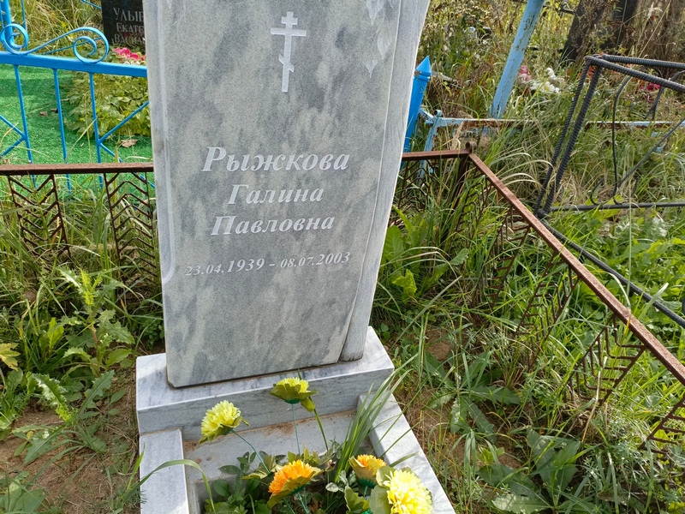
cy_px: 257
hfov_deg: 69.4
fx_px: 495
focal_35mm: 25
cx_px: 342
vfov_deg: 54.9
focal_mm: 4.76
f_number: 1.69
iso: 112
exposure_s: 1/374
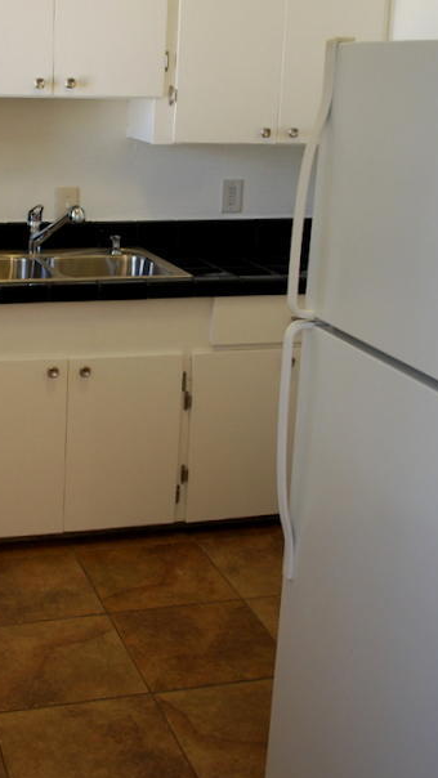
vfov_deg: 42.5
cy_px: 289
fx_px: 991
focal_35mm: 48
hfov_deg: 24.6
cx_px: 93
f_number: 3.5
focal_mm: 18
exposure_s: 1/40
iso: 200
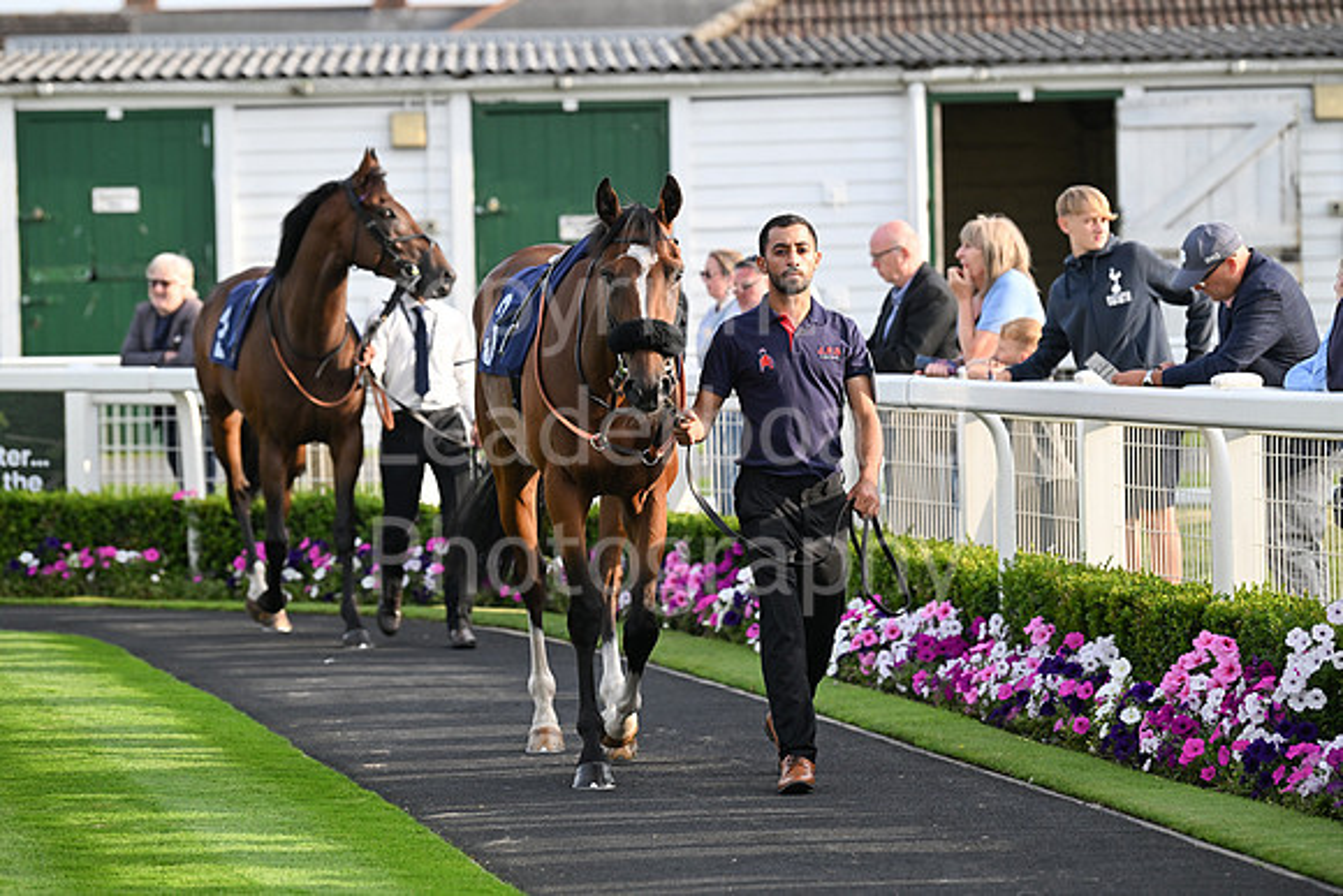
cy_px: 448
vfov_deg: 8.1
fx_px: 6343
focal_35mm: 170
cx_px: 672
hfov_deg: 12.1
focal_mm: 170
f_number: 4.5
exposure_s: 1/2000
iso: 1000
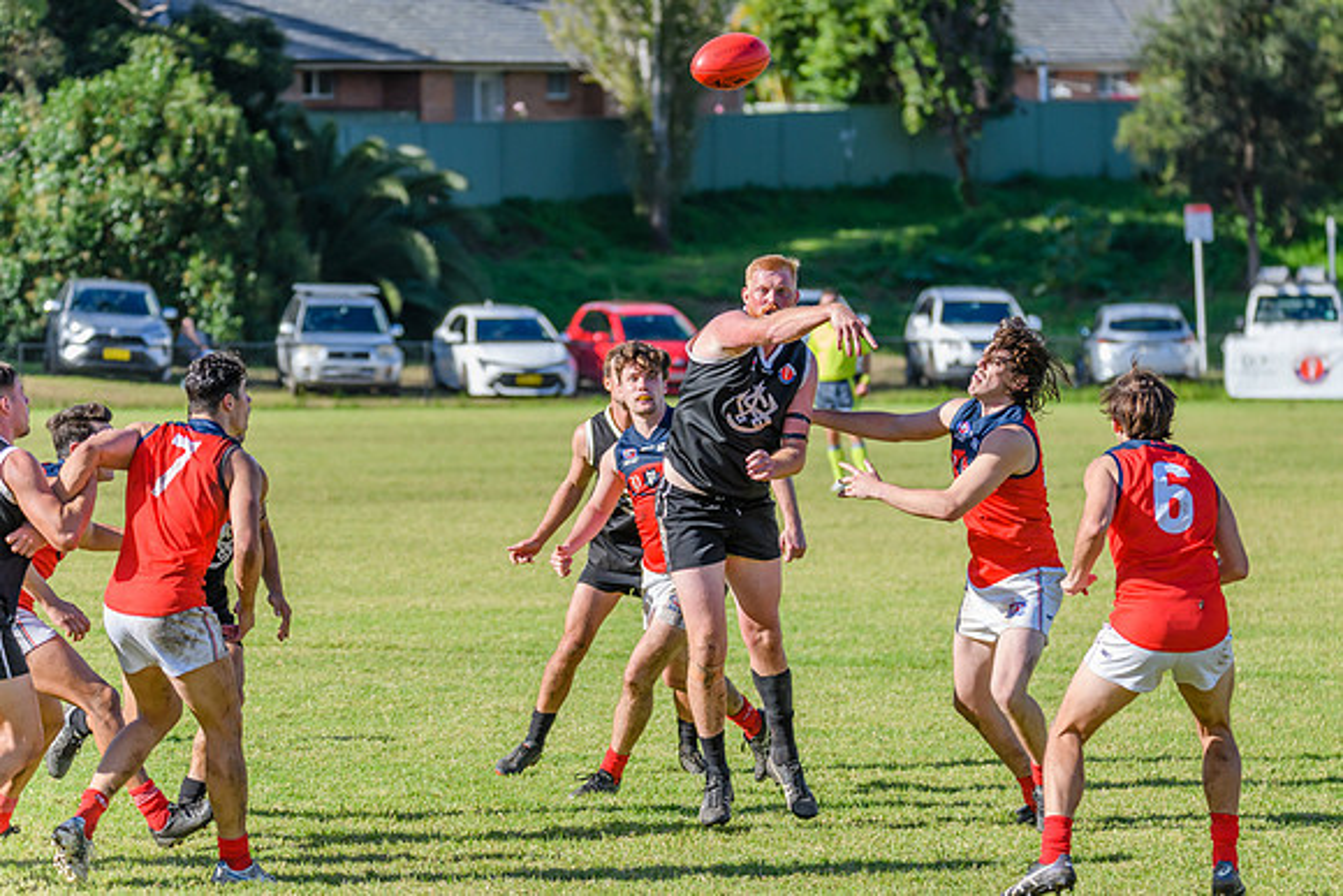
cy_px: 358
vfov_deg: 5.5
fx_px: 9405
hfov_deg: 8.2
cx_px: 806
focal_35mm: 252
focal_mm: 210
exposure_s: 1/2000
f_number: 6.3
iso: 800
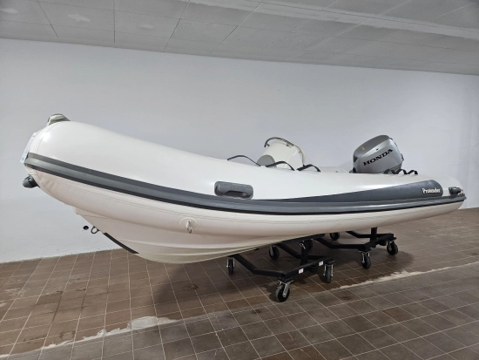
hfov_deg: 73.9
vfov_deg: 58.9
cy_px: 180
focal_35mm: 23
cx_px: 240
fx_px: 318
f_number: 1.8
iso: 400
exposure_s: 1/142
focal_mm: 5.4
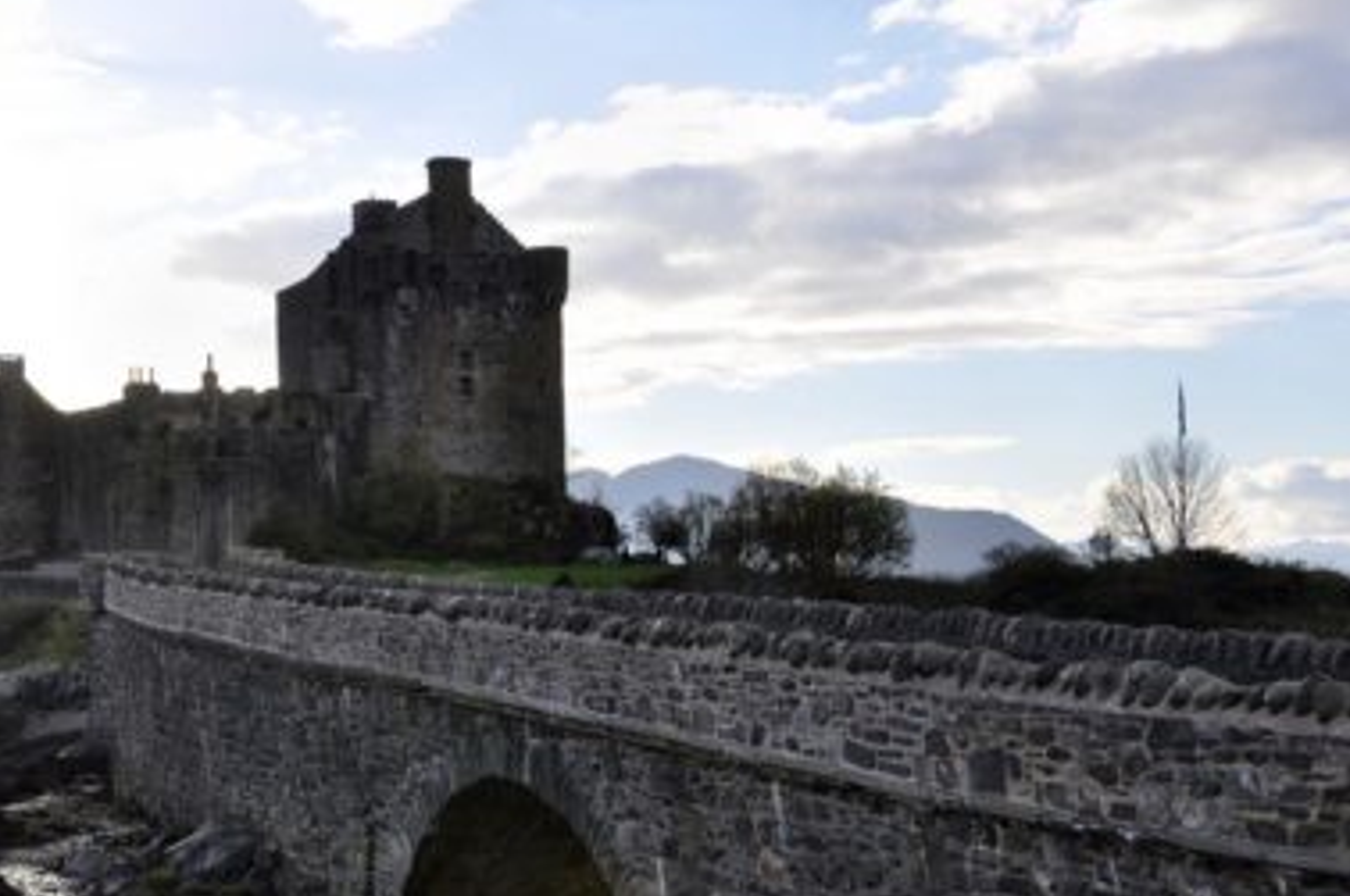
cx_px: 336
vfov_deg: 22.1
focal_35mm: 61
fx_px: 2285
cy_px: 612
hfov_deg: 32.3
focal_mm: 24
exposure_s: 1/200
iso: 200
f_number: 13
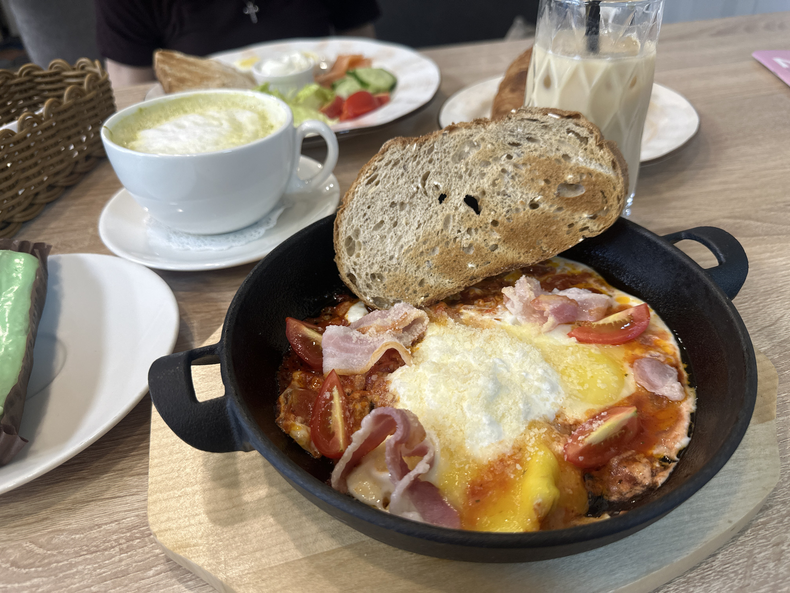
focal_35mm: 24
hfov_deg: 71.6
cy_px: 296
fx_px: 548
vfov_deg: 56.8
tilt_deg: -37.2
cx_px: 395
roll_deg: +2.9
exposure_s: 1/100
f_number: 1.78
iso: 160
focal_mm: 6.86
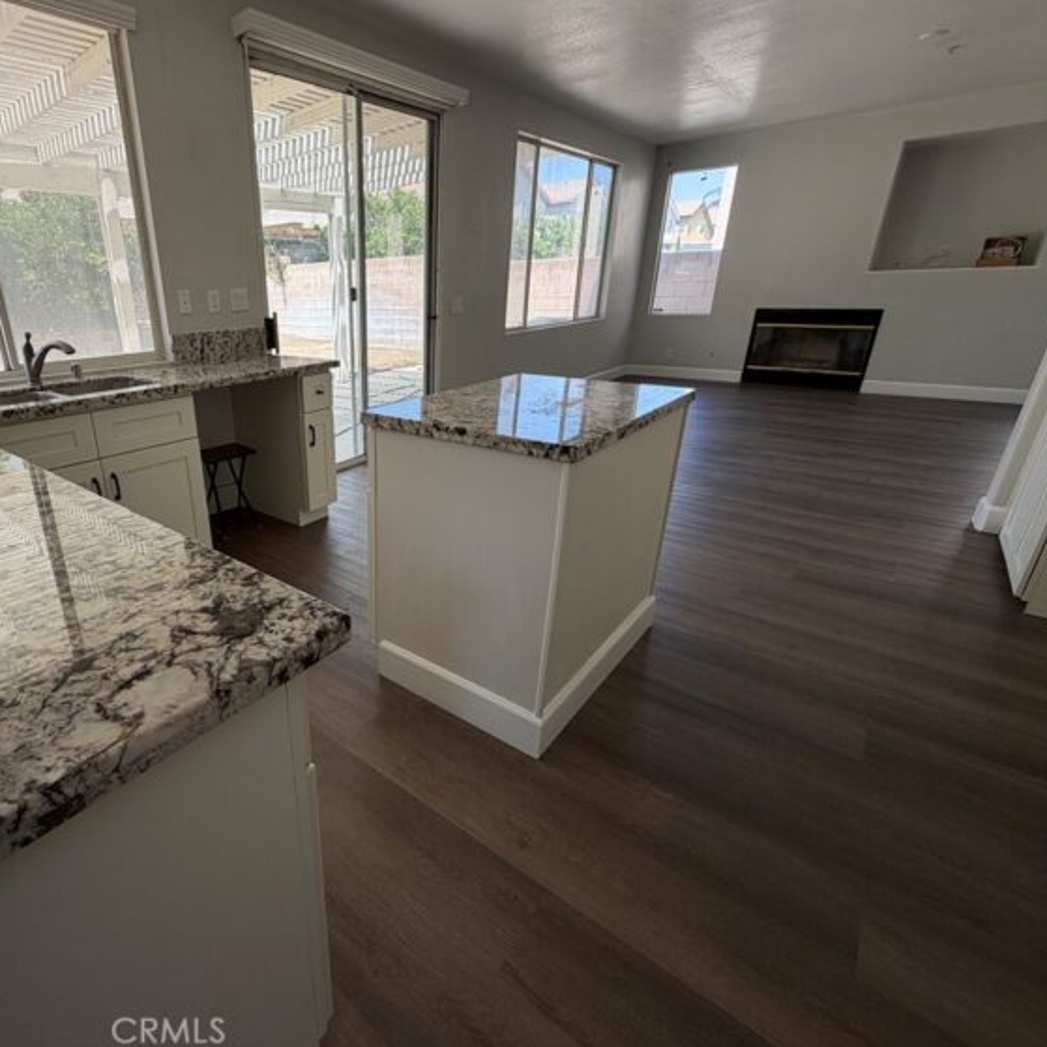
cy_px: 511
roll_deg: +3.0
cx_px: 354
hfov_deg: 81.3
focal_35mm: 17
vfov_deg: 84.0
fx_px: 582
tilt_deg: -21.2
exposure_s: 1/248
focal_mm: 2.22
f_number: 2.2
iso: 40
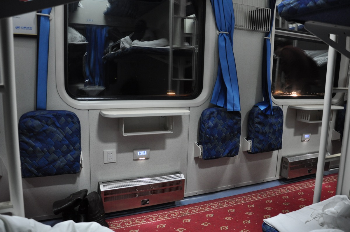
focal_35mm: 27
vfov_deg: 47.8
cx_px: 175
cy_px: 116
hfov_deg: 67.4
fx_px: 262
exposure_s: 1/8
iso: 800
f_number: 3.5
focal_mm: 18
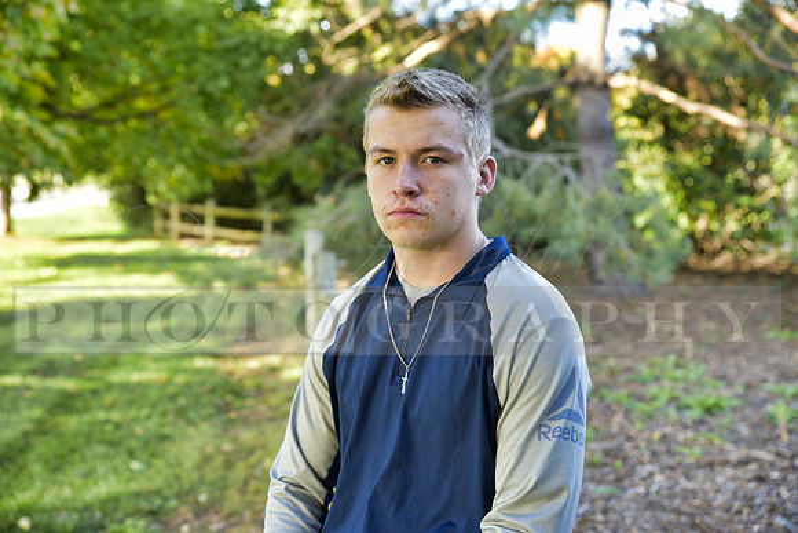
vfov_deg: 24.2
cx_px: 399
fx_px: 1242
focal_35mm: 56
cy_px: 266
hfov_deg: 35.6
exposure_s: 1/60
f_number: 3.5
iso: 200
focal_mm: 56
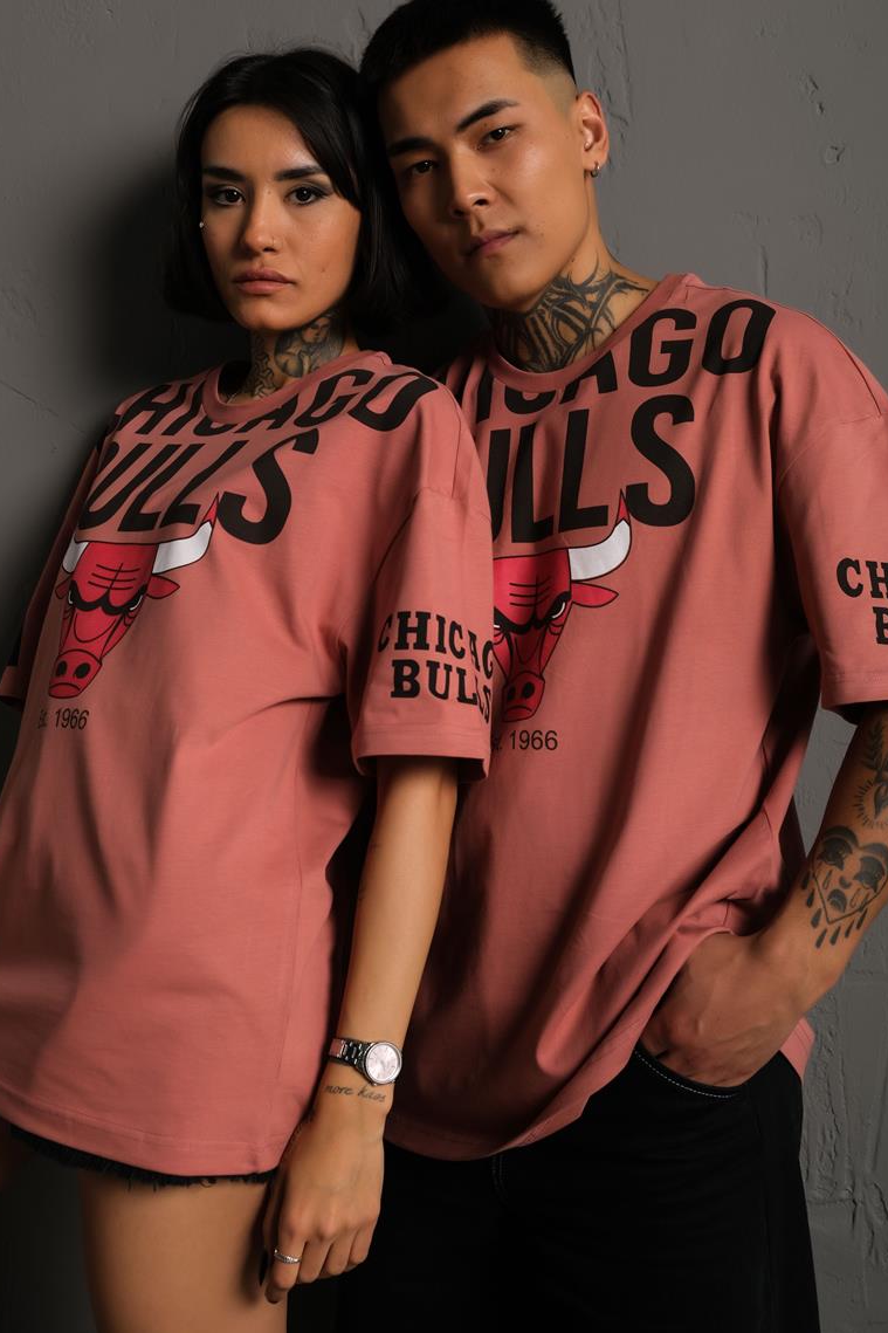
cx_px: 447
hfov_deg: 33.4
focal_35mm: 40
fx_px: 1480
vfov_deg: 48.3
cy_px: 564
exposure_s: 1/160
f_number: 5
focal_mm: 22.3
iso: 160
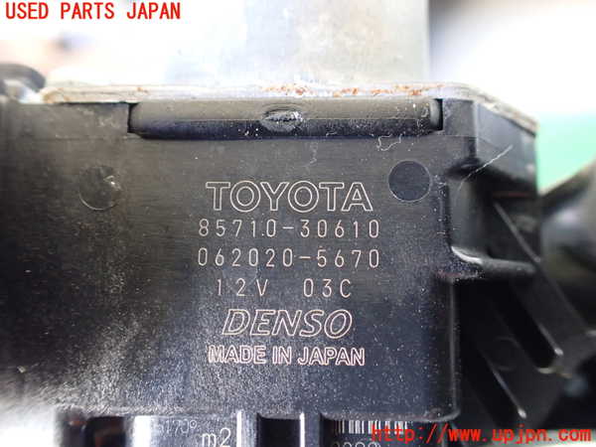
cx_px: 298
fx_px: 517
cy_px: 224
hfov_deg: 60.0
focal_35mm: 30
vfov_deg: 46.8
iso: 800
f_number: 2.3
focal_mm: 5.4
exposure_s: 1/40
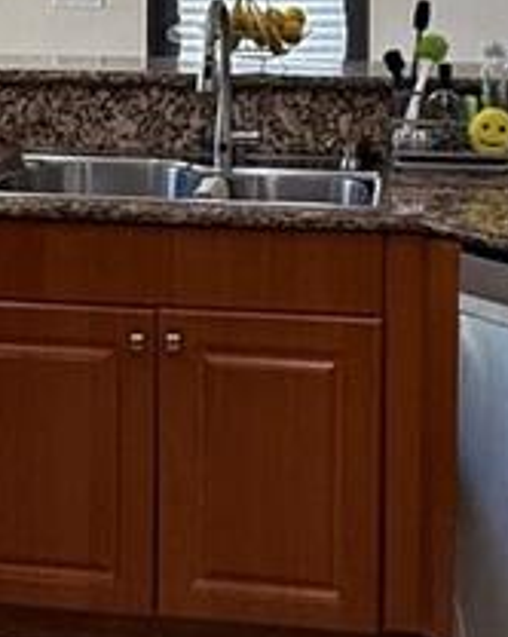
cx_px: 193
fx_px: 1487
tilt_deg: -4.1
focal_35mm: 79
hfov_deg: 19.4
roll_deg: -0.8
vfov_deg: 23.4
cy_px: 40
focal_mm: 2.22
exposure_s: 1/60
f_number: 2.2
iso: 200
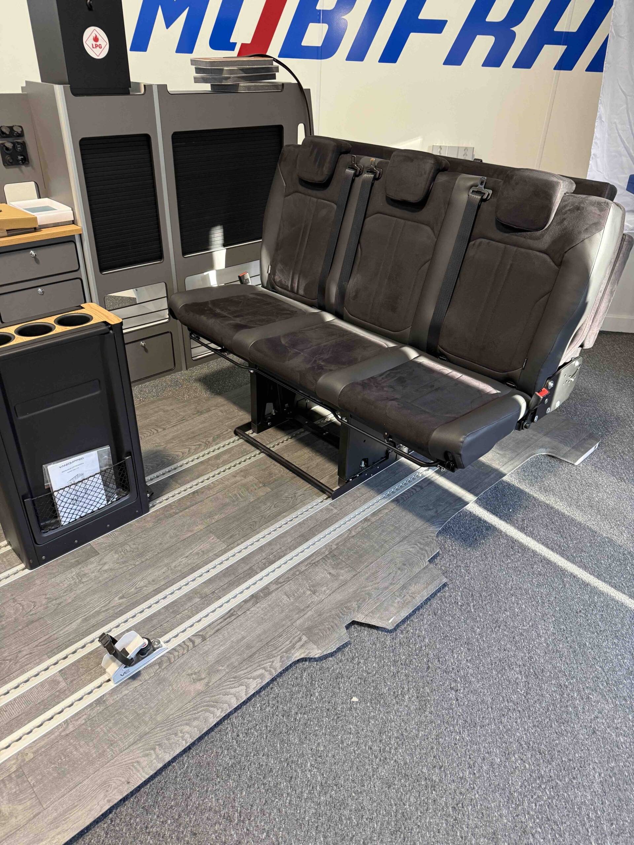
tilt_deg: -31.5
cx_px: 317
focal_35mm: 24
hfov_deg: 56.8
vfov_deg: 71.6
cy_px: 422
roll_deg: -2.7
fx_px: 586
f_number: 1.78
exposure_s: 1/64
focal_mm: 6.76
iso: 200
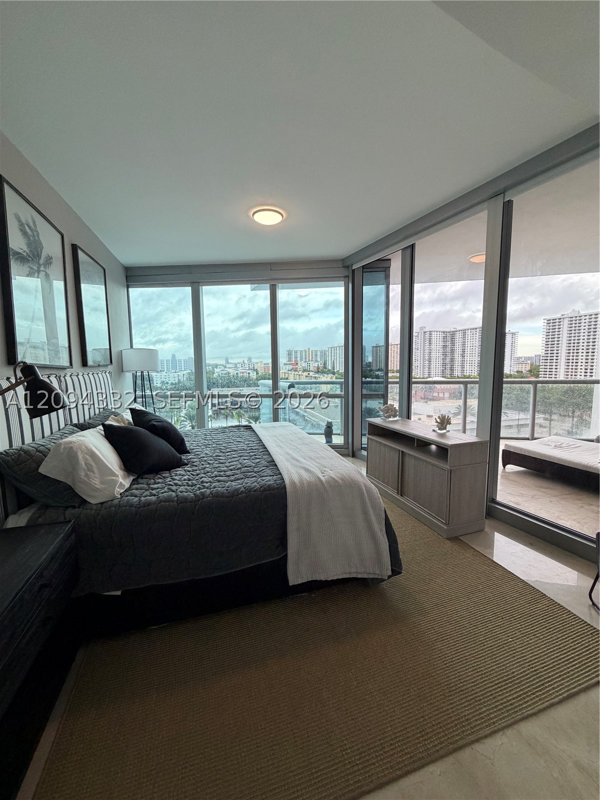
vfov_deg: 102.1
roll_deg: +0.2
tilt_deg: -6.5
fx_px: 324
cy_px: 400
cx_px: 300
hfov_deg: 85.7
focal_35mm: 14
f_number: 2.2
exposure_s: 1/120
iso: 250
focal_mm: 2.22
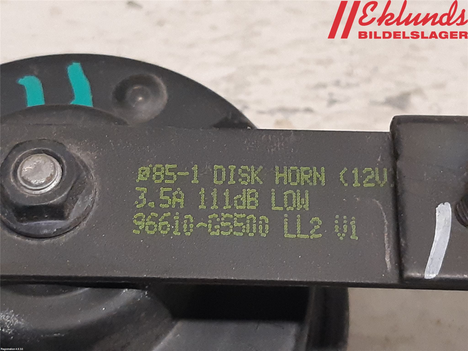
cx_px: 234
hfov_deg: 67.3
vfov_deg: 53.1
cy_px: 176
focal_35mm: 26
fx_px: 352
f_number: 1.7
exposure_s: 1/50
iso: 250
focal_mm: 3.93
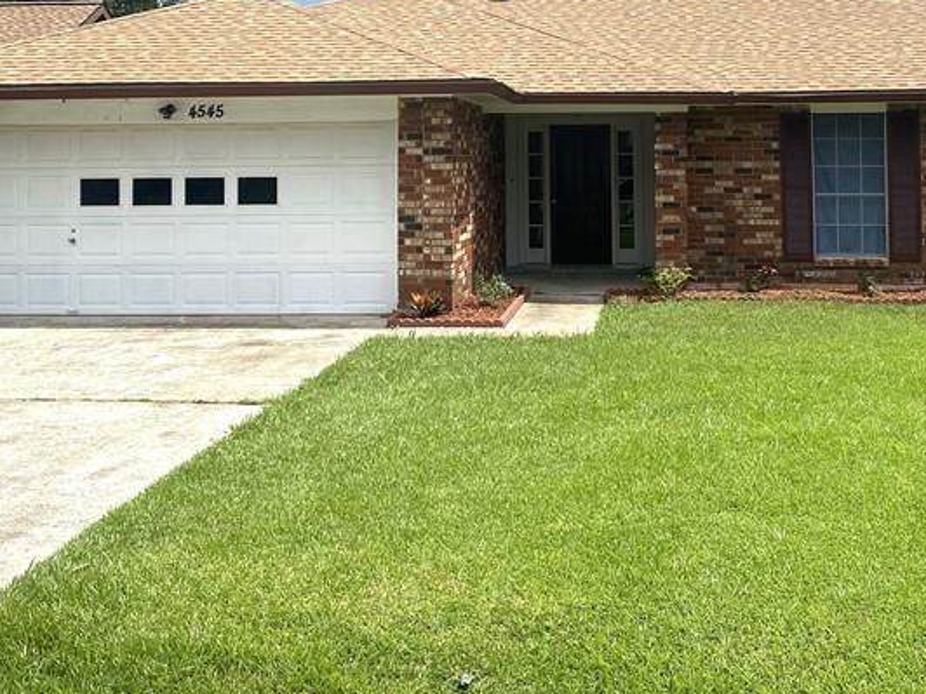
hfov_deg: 38.1
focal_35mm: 50
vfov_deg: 28.4
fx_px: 1338
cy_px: 123
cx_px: 515
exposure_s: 1/6757
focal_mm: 4.25
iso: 32
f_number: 1.8
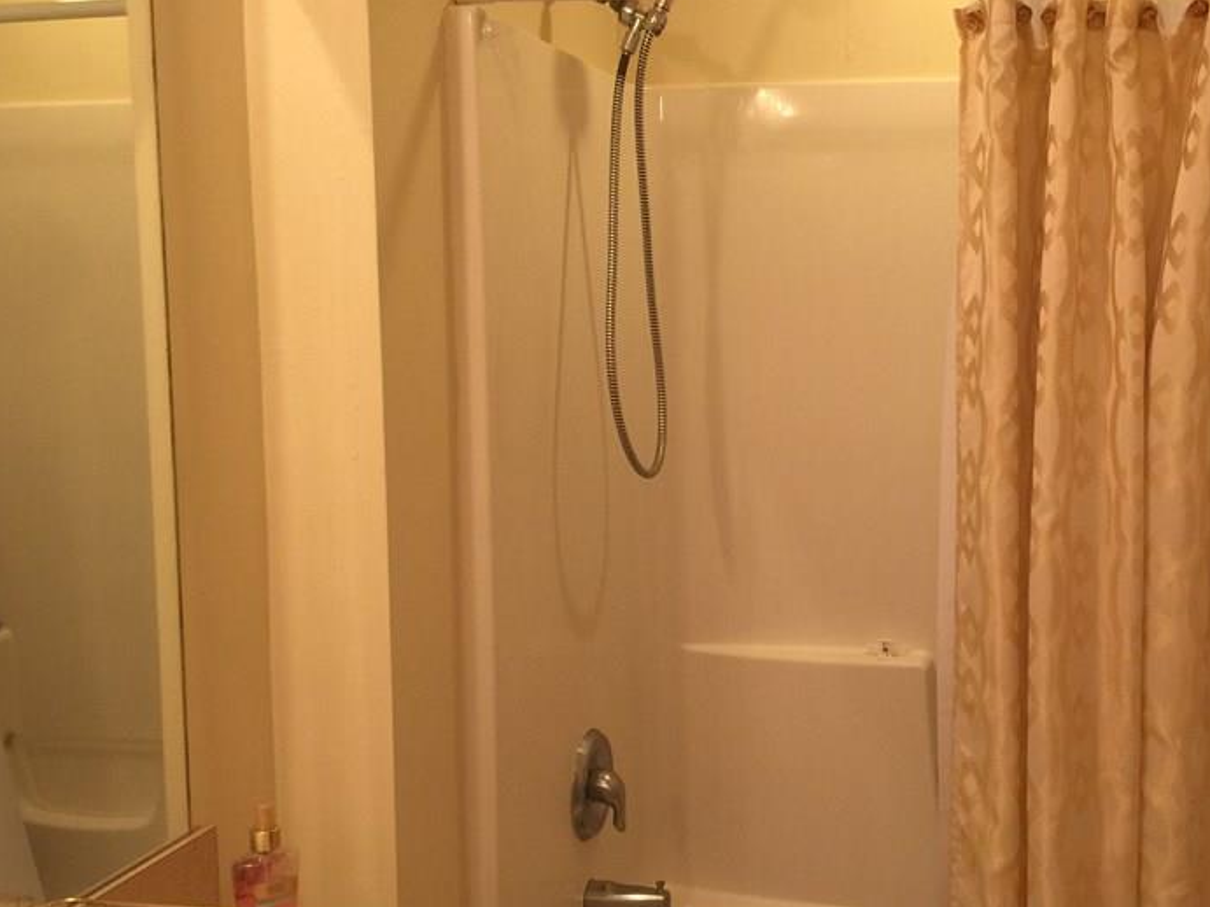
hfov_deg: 43.1
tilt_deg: -4.9
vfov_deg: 33.6
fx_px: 1503
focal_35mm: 43
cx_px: 835
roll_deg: -0.4
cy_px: 446
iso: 64
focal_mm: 4.15
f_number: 2.2
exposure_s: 1/15
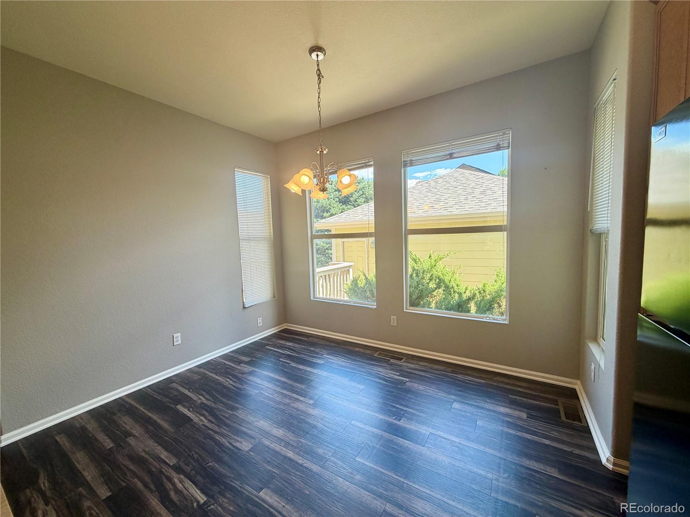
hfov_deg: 102.1
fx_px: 279
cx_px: 345
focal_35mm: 14
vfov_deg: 85.7
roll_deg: +1.9
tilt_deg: -5.0
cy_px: 258
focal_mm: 2.22
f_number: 2.2
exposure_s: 1/121
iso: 64
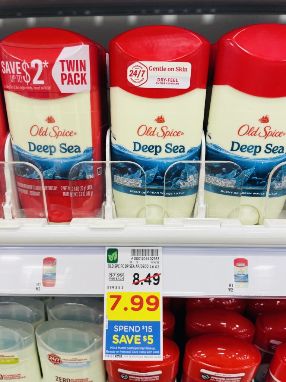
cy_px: 191
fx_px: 286
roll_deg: +1.6
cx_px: 143
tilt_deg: -21.3
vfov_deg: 67.3
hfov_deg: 53.1
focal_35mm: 26
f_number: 1.6
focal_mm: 4.2
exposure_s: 1/120
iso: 100
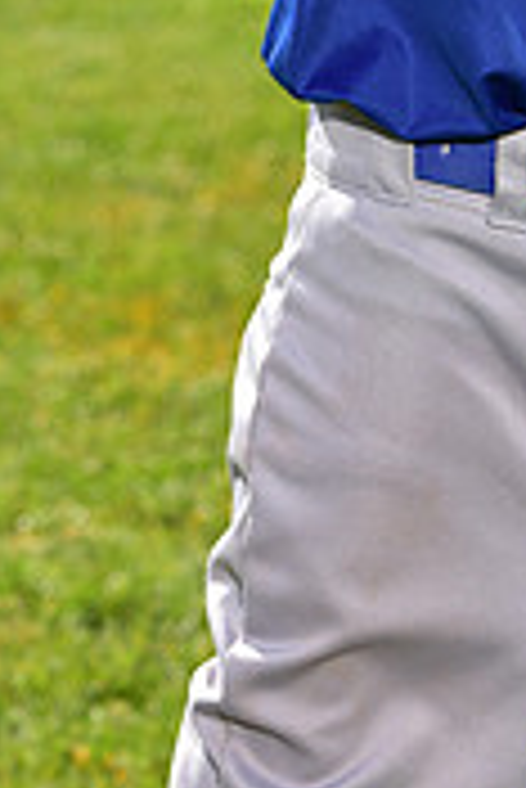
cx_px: 420
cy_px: -284
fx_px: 6671
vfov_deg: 6.7
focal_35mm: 305
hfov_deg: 4.5
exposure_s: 1/250
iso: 80
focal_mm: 92
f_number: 5.6
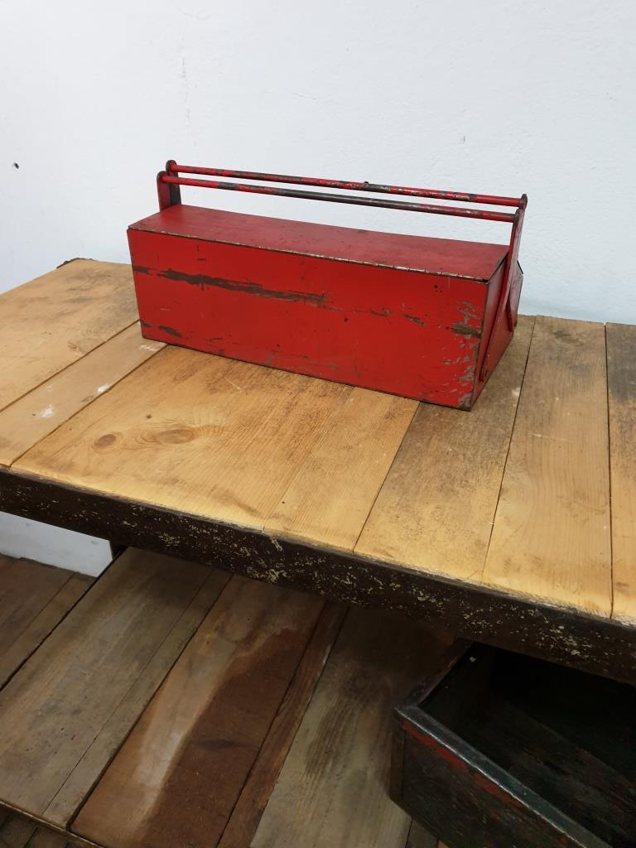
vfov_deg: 67.3
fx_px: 637
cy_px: 424
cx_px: 318
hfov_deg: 53.1
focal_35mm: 26
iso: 250
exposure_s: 1/50
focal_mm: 4.3
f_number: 1.5
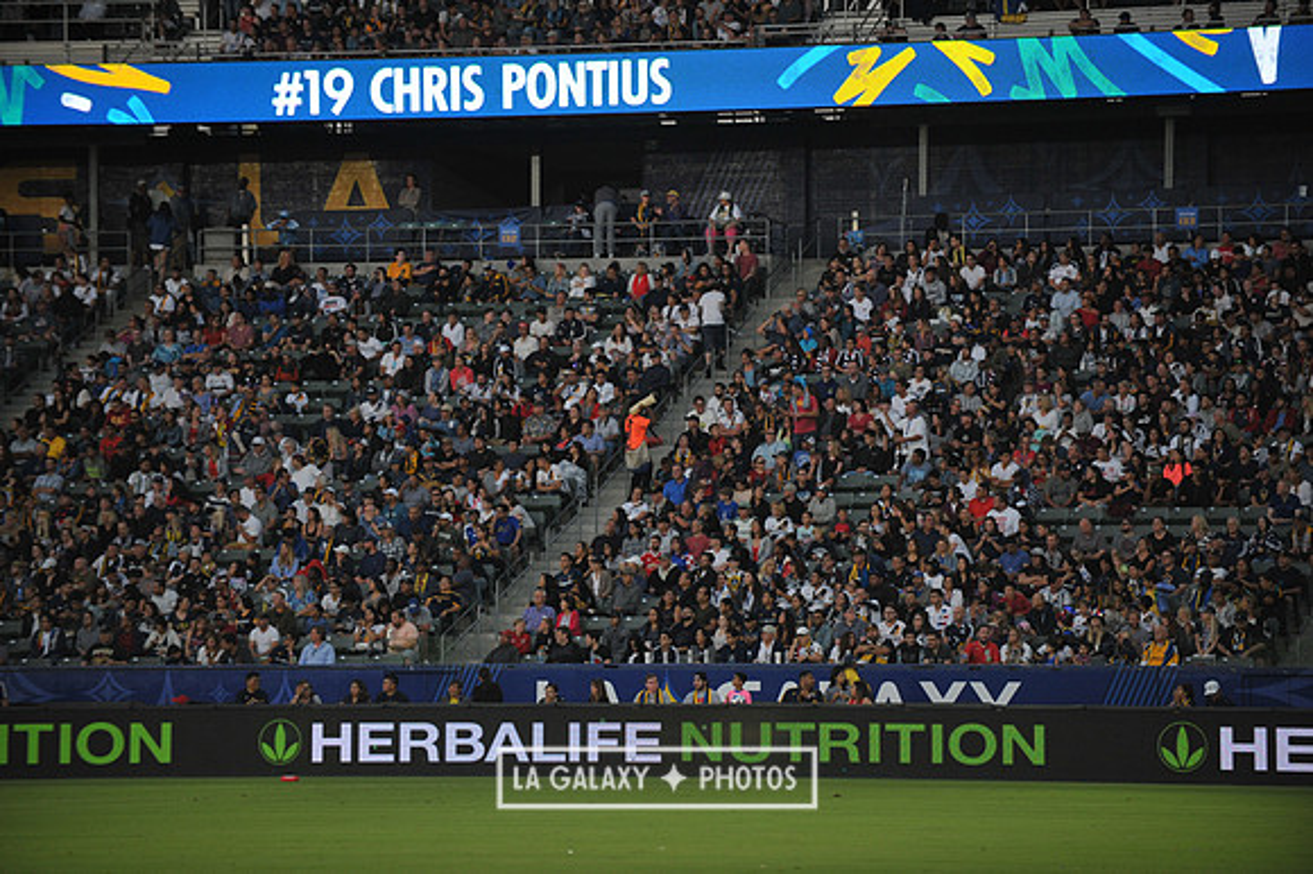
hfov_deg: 12.1
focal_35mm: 170
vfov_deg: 8.1
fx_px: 6197
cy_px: 437
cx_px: 656
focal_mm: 170
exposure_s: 1/1000
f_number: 2.8
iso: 640
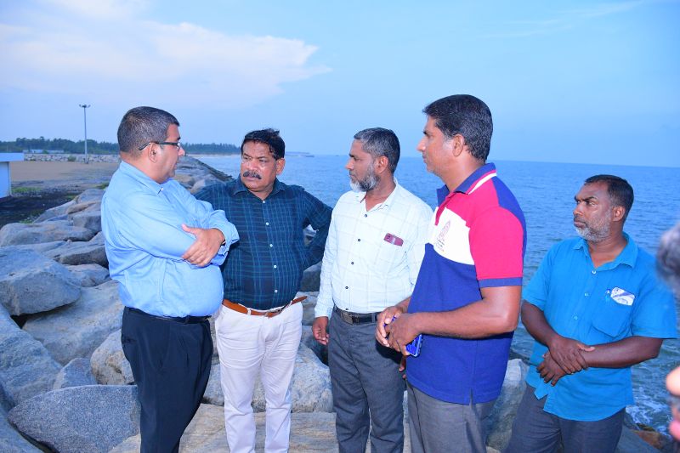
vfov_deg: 47.9
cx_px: 340
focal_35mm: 27
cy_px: 226
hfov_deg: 67.4
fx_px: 510
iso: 1600
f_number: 3.5
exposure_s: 1/5000
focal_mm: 18
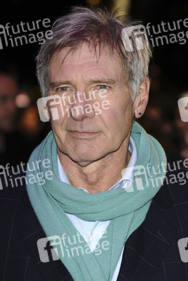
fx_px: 1233
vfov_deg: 13.0
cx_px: 94
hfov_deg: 8.7
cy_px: 140
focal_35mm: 158
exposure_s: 1/200
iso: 400
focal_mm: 105
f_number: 5
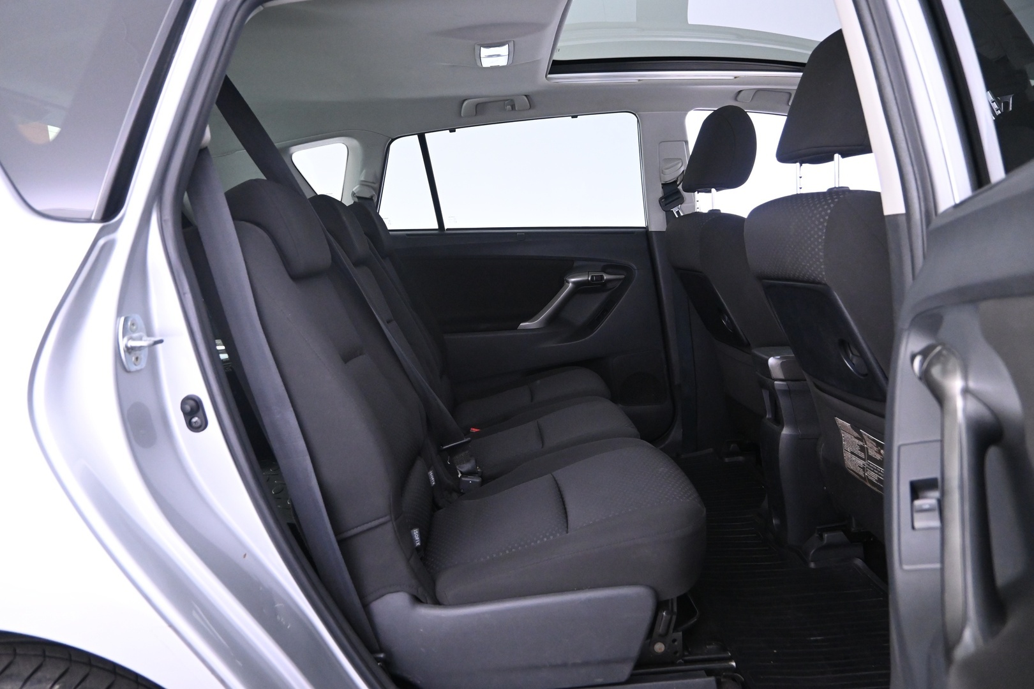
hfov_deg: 73.7
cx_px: 517
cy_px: 344
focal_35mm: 24
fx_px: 689
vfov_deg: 53.1
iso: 3200
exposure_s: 1/20
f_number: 3.5
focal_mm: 16
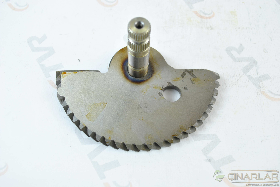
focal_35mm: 42
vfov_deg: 32.0
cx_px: 140
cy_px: 94
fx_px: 327
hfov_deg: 46.3
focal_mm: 28
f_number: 5
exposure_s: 1/25
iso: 200
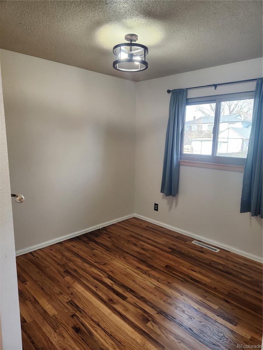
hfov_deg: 58.9
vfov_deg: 73.9
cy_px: 175
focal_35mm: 23
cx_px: 132
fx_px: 233
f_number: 1.8
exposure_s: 1/120
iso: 200
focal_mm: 5.4
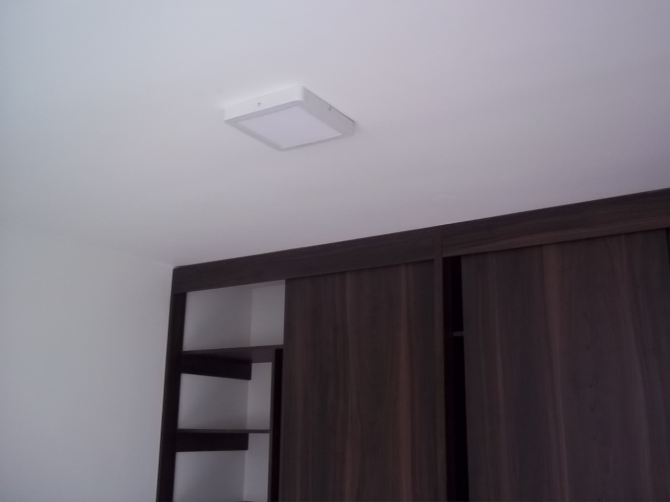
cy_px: 251
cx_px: 335
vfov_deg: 39.7
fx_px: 697
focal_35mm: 36
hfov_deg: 51.4
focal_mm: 6.5
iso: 160
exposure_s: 1/30
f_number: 3.1
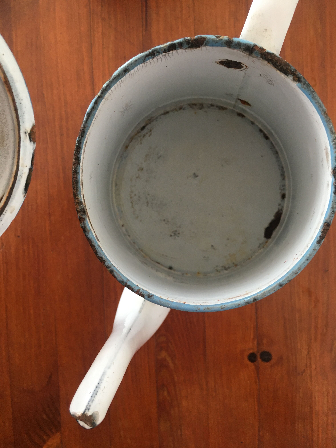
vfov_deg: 61.7
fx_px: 375
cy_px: 224
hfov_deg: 48.2
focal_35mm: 29
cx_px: 168
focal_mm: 4.15
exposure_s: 1/33
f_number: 2.2
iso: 50
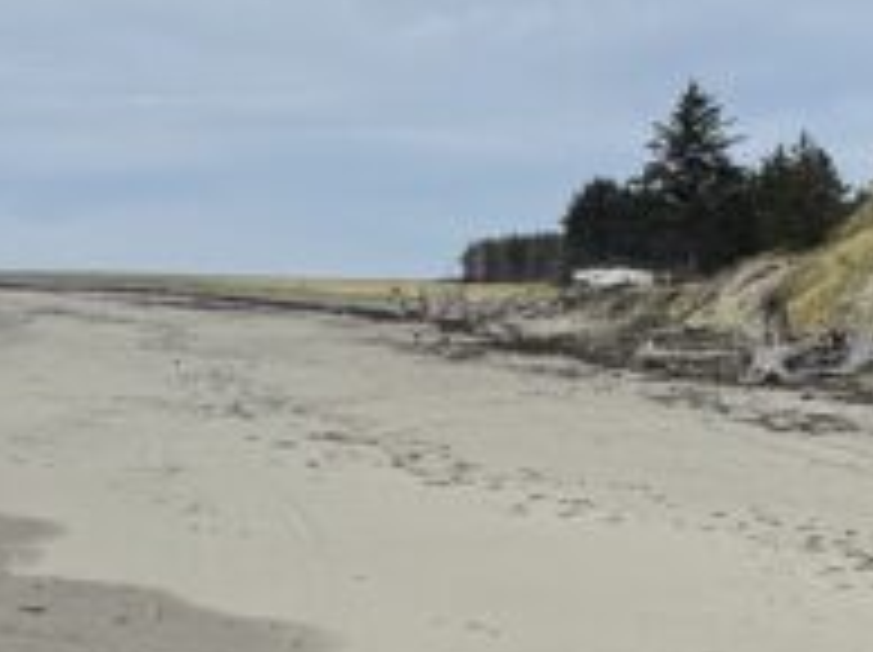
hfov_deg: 14.6
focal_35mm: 127
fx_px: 3199
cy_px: 827
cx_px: 1278
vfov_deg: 11.4
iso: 80
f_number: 1.78
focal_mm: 6.76
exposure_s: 1/2053
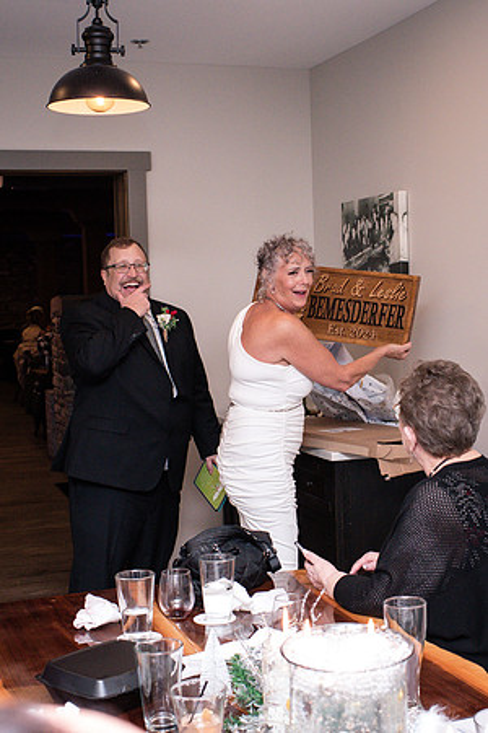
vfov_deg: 37.6
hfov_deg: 25.5
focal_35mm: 53
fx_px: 1075
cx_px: 313
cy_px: 366
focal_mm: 35
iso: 2500
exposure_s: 1/200
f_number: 5.6
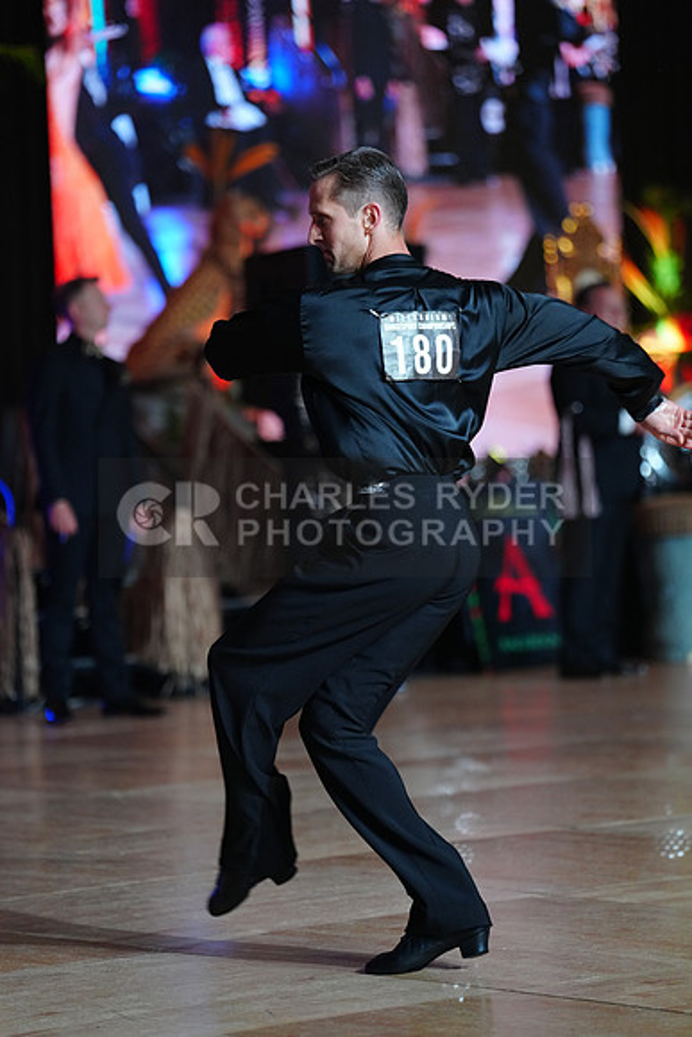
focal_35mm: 145
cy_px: 518
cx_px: 346
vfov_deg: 14.2
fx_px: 4178
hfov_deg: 9.5
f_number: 2.8
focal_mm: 145
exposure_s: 1/400
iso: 2000
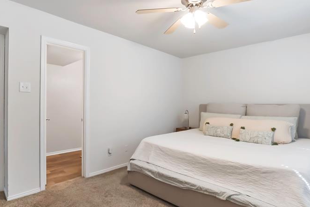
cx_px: 128
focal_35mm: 20
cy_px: 107
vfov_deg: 62.0
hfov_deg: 83.2
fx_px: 172
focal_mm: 13
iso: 640
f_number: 9
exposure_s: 1/20
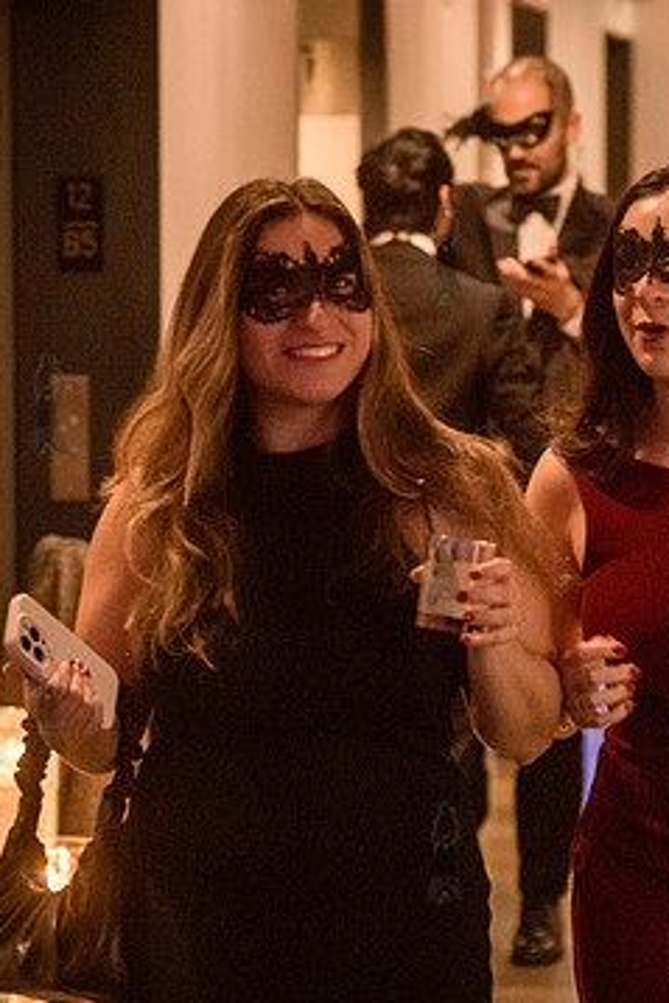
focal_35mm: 148
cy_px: 550
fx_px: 4121
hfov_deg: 9.3
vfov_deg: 13.9
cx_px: 344
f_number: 3.5
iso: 8000
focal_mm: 80
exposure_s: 1/100
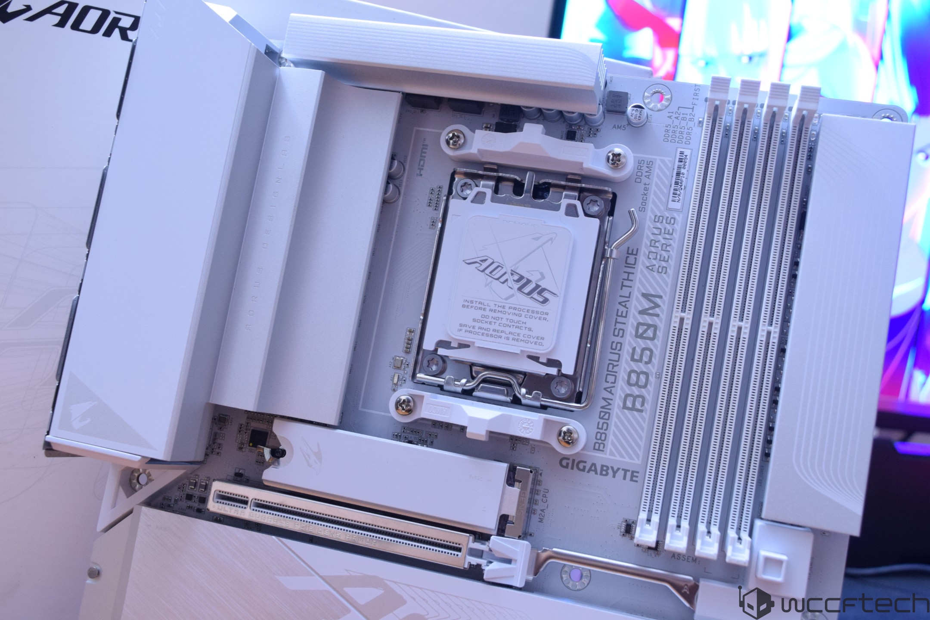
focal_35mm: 39
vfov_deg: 34.2
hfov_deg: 49.6
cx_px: 465
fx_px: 1007
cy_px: 310
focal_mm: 26
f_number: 7.1
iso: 1600
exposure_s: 1/8
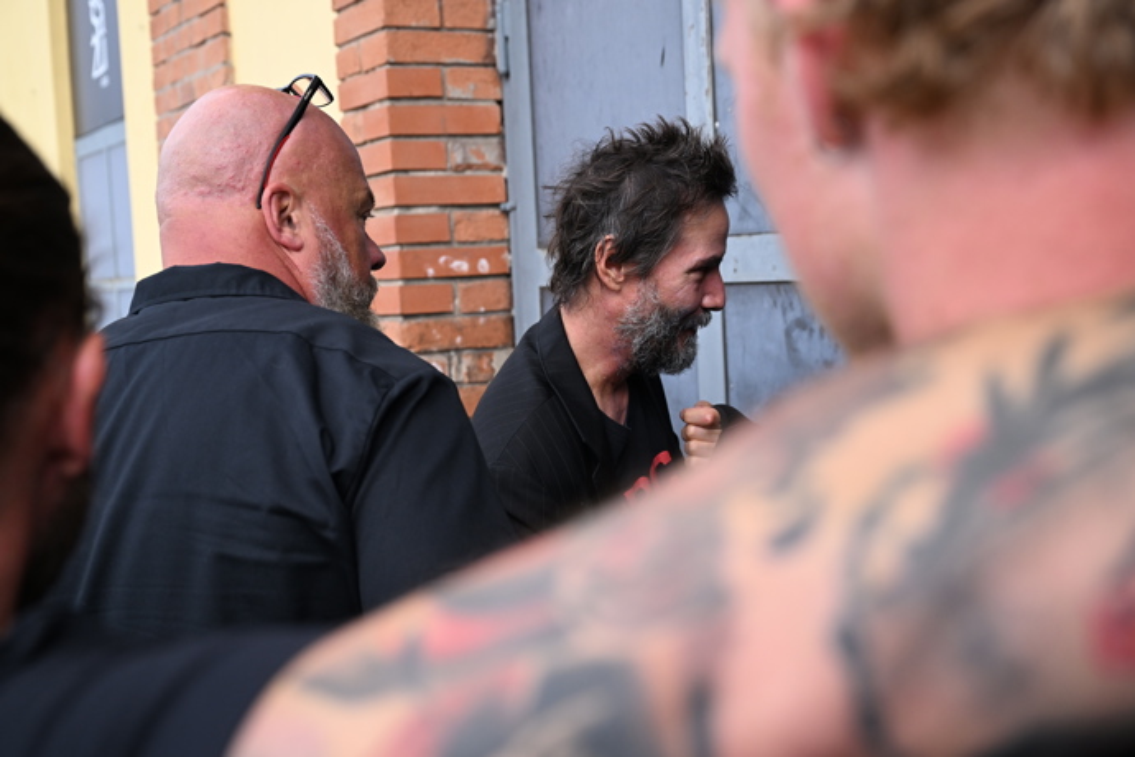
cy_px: 378
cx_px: 568
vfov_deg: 29.2
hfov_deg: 42.7
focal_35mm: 46
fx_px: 1450
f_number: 5
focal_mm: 46
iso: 800
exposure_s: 1/1600
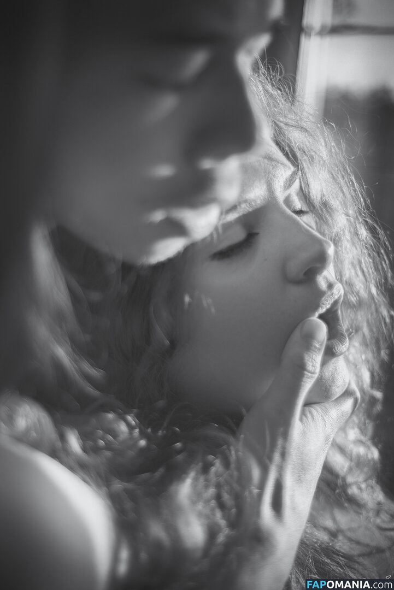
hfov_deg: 27.0
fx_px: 820
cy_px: 295
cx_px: 197
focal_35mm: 50
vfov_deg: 39.6
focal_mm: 50
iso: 100
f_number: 1.8
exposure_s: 1/400
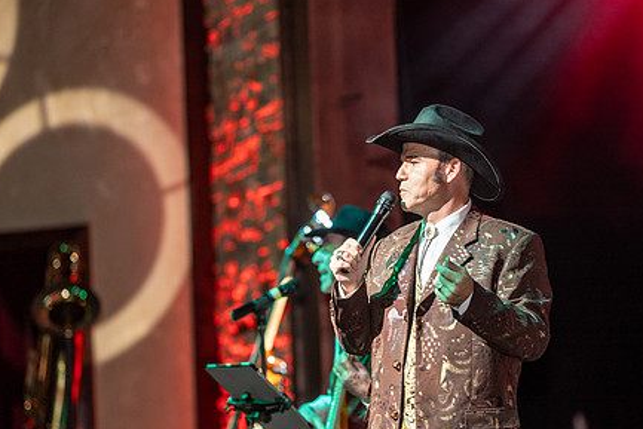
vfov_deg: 7.6
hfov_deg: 11.4
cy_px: 278
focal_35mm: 181
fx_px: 3234
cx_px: 336
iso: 500
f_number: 1.8
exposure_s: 1/250
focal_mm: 135
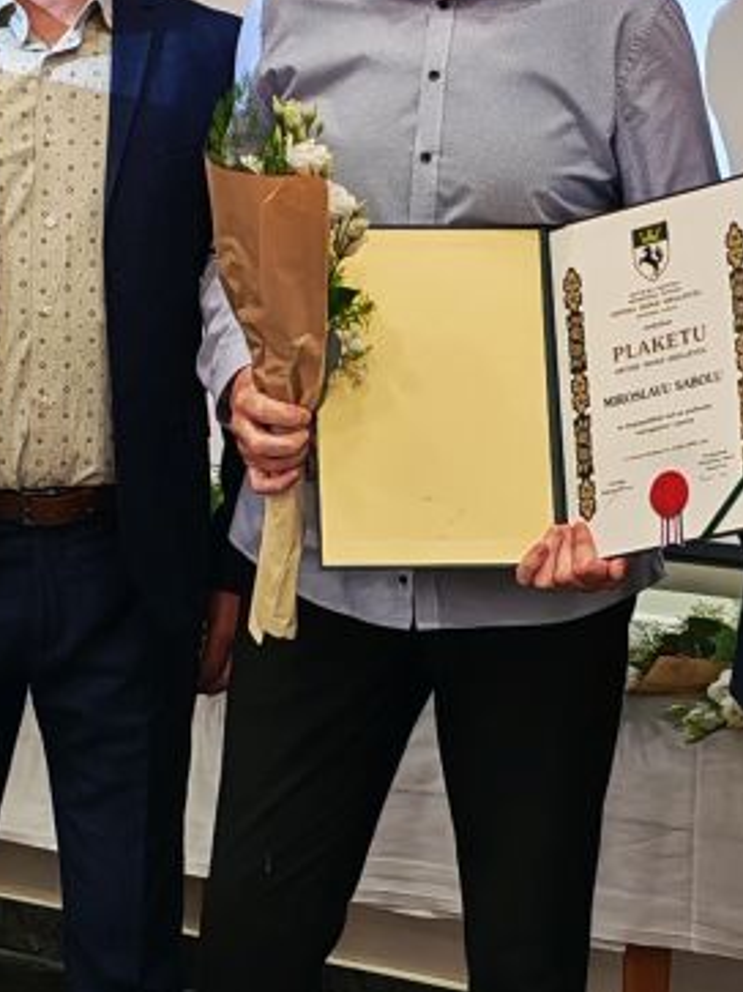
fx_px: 3637
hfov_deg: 11.7
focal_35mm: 127
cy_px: 574
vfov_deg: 15.5
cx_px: 475
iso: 400
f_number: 1.9
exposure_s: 1/100
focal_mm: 6.12
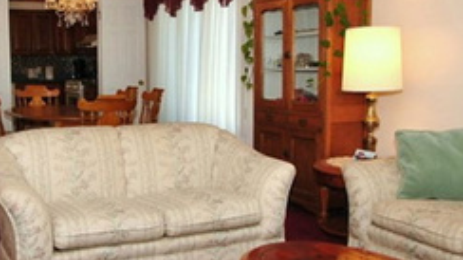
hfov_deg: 44.3
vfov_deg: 26.3
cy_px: 138
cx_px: 146
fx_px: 557
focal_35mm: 45
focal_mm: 11
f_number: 4.5
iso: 200
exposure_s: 1/125
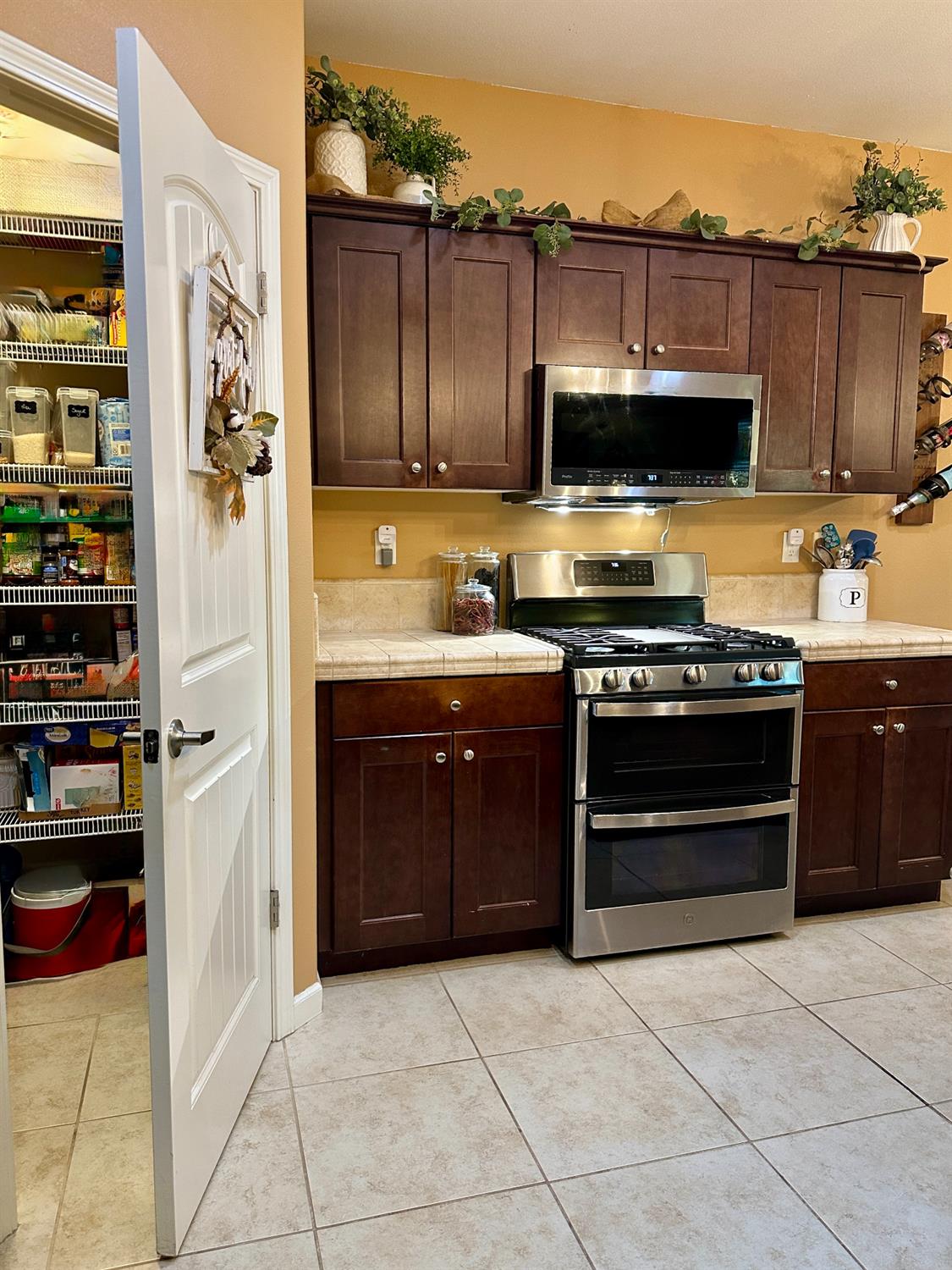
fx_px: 880
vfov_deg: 71.6
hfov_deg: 56.8
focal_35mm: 24
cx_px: 476
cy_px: 635
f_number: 1.78
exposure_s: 1/60
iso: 320
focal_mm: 6.86
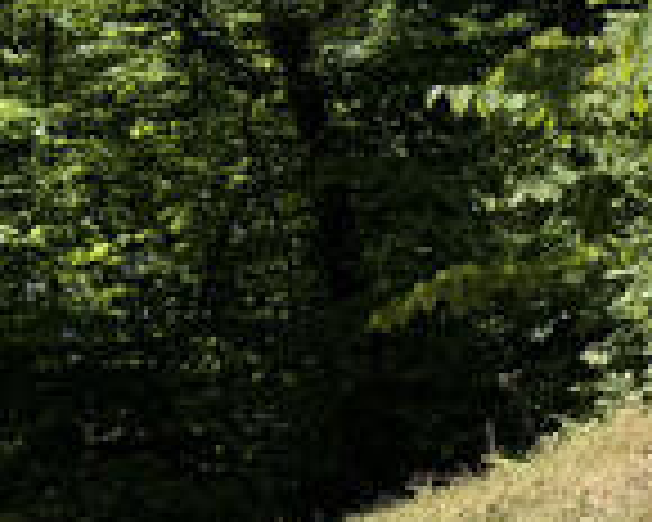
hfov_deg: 9.5
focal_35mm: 166
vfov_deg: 9.2
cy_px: -58
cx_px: 1871
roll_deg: +2.4
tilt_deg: -1.2
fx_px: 3203
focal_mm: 6.76
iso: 80
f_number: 1.78
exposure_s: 1/3425
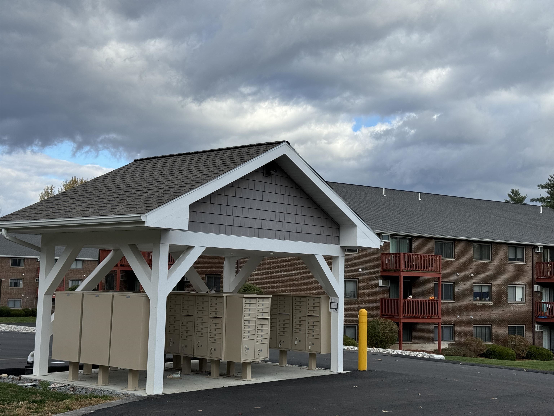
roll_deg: -1.2
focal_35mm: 48
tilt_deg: +5.2
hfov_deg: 39.7
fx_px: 768
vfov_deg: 30.3
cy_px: 208
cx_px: 277
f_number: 1.78
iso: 64
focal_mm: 6.76
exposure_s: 1/2717
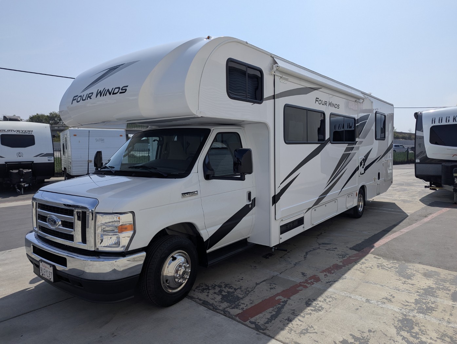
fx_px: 317
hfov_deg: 71.5
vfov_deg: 56.9
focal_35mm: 24
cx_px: 228
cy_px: 172
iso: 50
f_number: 1.85
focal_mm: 6.81
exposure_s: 1/3906
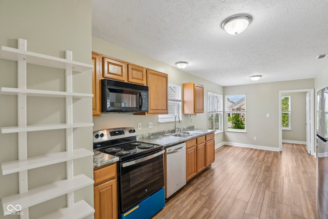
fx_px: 146
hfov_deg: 96.7
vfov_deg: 73.7
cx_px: 164
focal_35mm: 16
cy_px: 110
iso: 280
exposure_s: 1/15
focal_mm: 16
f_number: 8
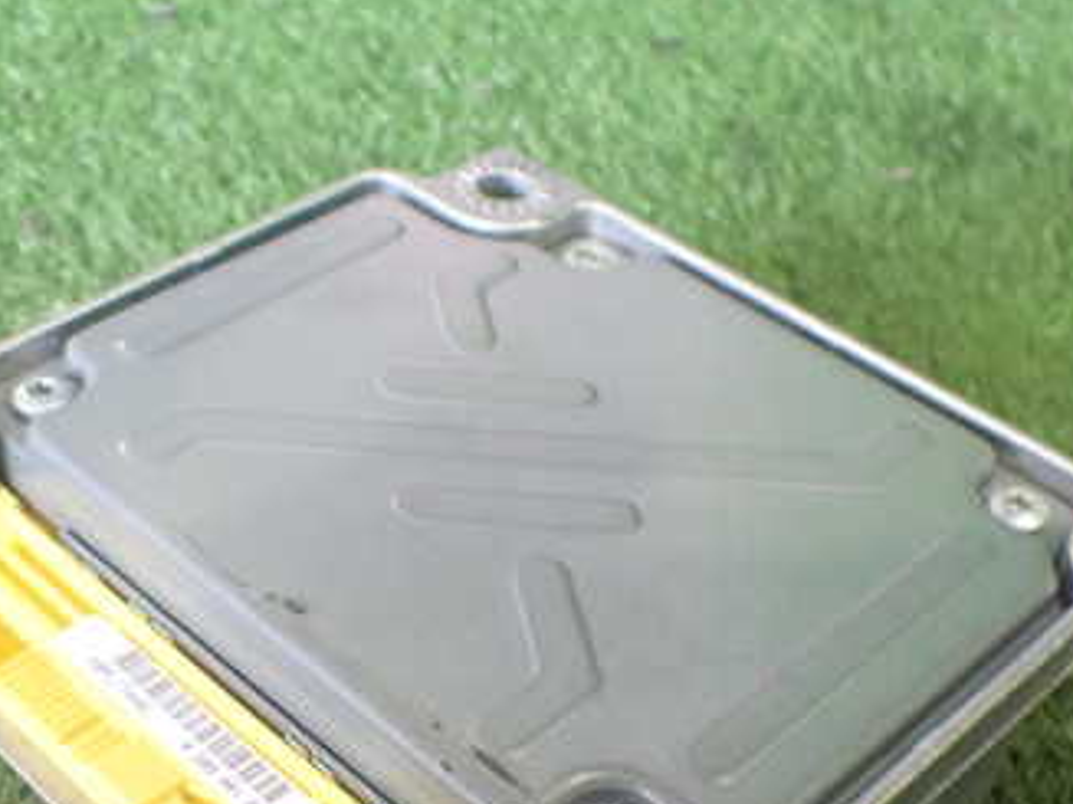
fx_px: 1704
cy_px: 617
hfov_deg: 34.8
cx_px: 427
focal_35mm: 55
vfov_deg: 26.2
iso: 800
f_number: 2.3
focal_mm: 5.4
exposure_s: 1/100
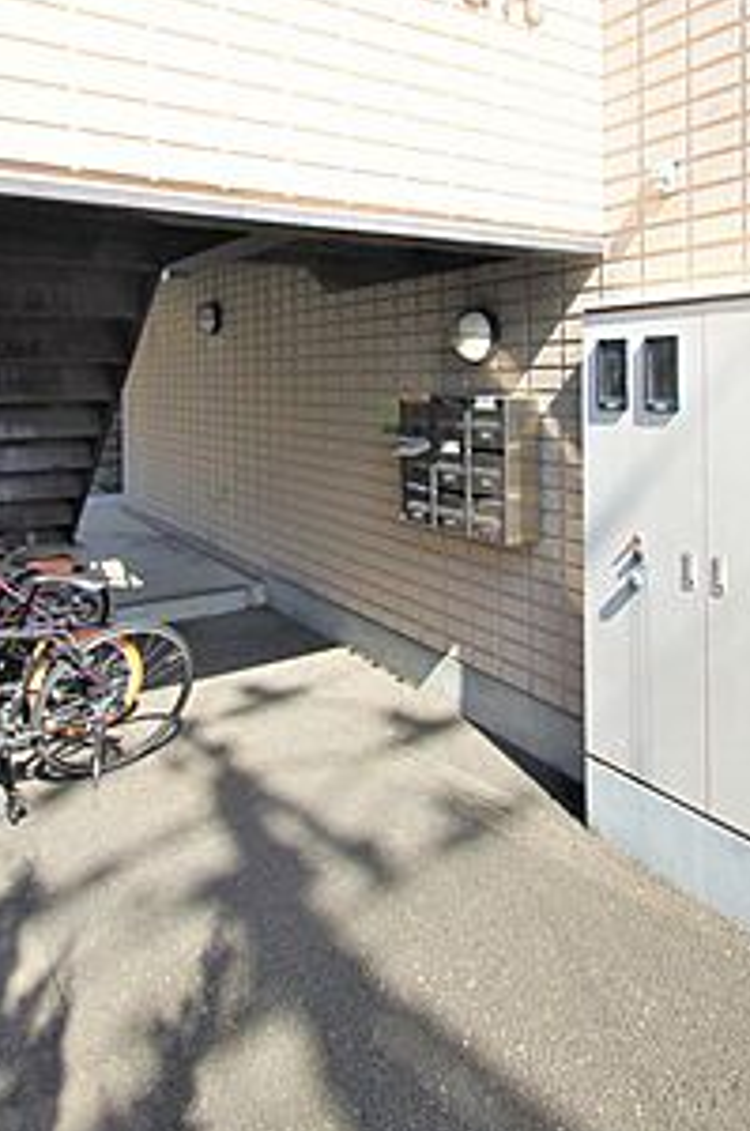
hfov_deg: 53.0
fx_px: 753
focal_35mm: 24
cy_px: 373
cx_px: 356
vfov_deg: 71.6
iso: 100
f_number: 7.1
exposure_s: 1/160
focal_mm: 10
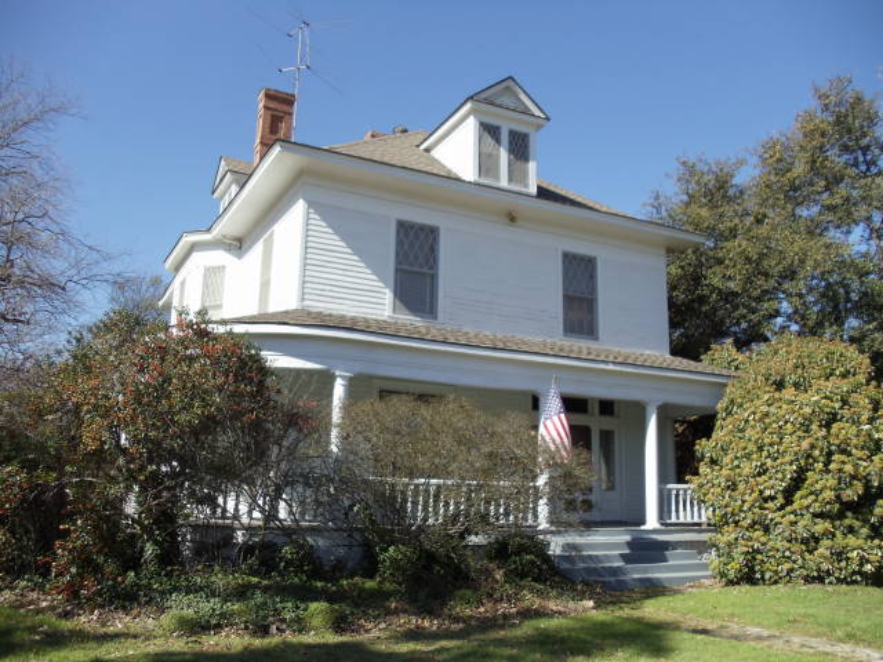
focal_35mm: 44
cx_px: 442
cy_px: 331
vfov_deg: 32.9
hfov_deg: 42.9
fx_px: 1122
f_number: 7.1
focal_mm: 6
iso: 100
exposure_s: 1/250
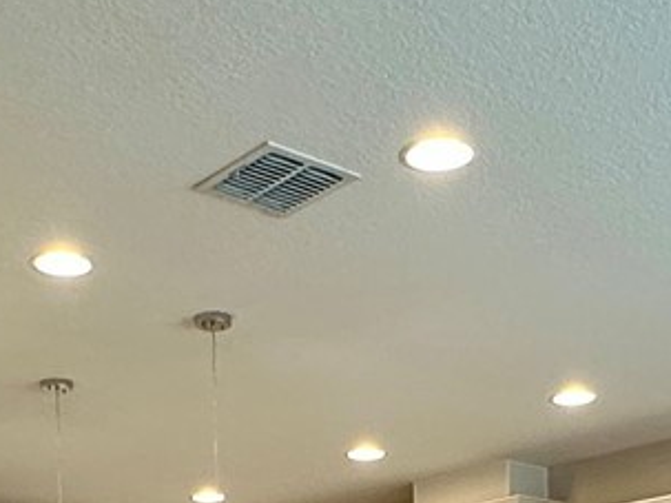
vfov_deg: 17.0
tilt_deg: -2.2
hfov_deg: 26.3
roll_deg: +1.0
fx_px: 1434
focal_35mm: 74
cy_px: 858
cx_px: 288
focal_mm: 2.22
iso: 200
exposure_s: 1/120
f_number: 2.2
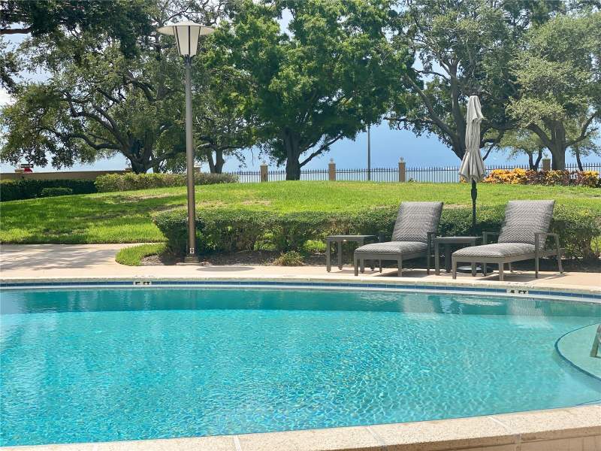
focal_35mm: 52
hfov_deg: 36.8
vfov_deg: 28.0
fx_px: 903
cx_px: 300
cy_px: 226
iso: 20
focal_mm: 6
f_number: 2
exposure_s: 1/1845
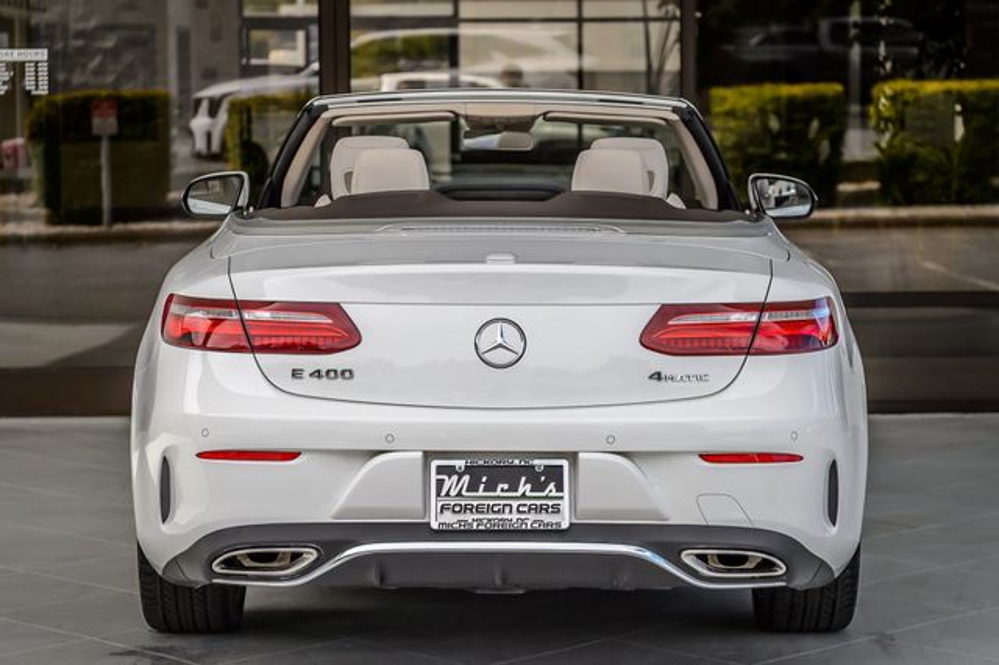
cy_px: 309
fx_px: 2905
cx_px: 504
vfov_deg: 13.1
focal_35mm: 105
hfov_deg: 19.5
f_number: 4
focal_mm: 70
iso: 400
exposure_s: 1/8000
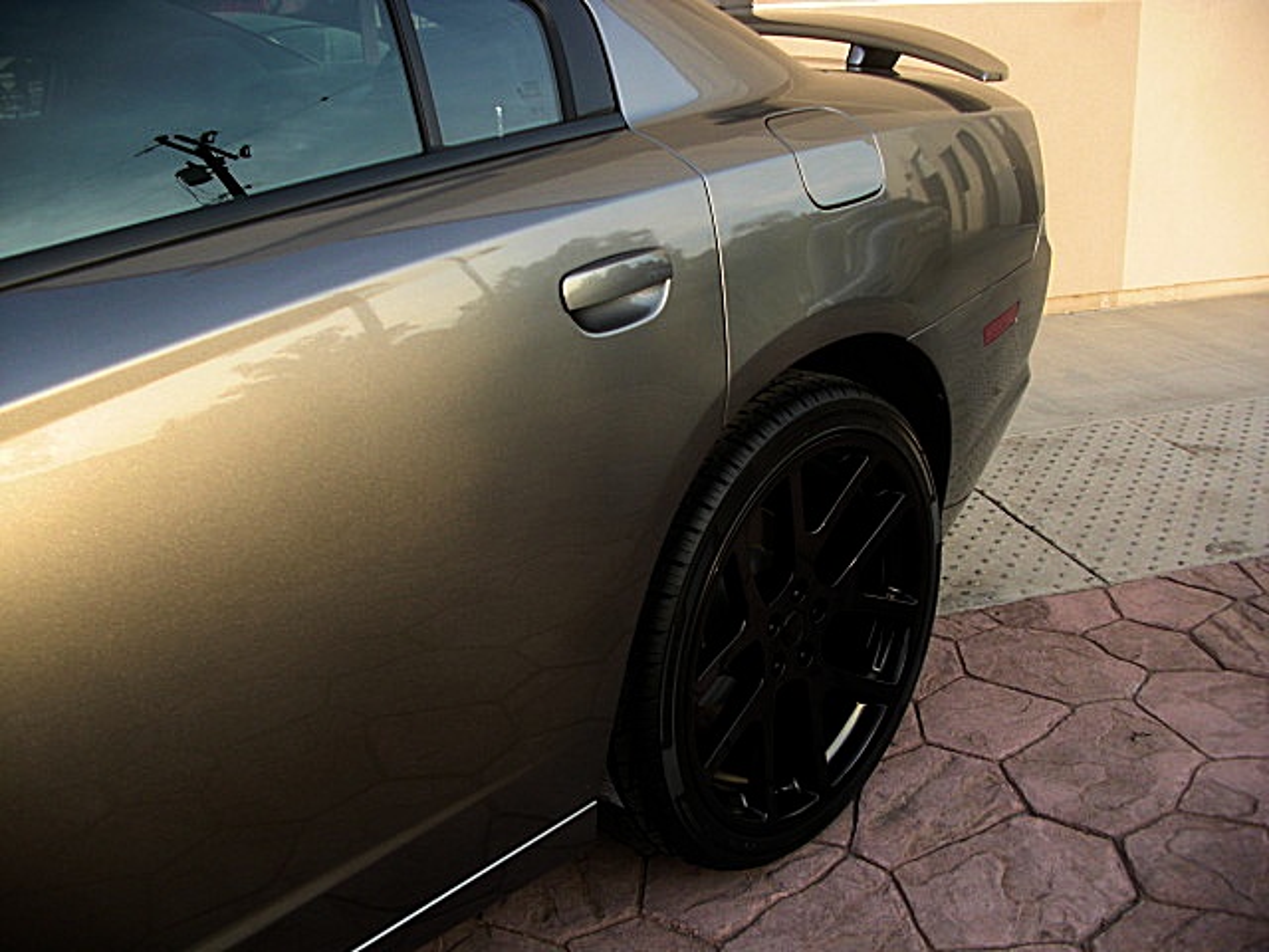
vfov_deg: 39.7
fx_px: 1320
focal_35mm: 36
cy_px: 476
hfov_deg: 51.4
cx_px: 634
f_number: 2.8
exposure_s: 1/125
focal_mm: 6.3
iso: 50
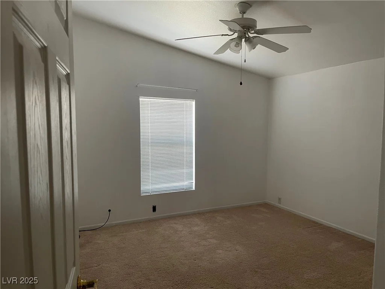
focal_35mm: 25
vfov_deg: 54.9
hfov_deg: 69.4
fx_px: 278
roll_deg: -0.7
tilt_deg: -5.4
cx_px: 192
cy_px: 144
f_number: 1.6
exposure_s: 1/60
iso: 160
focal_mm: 5.1
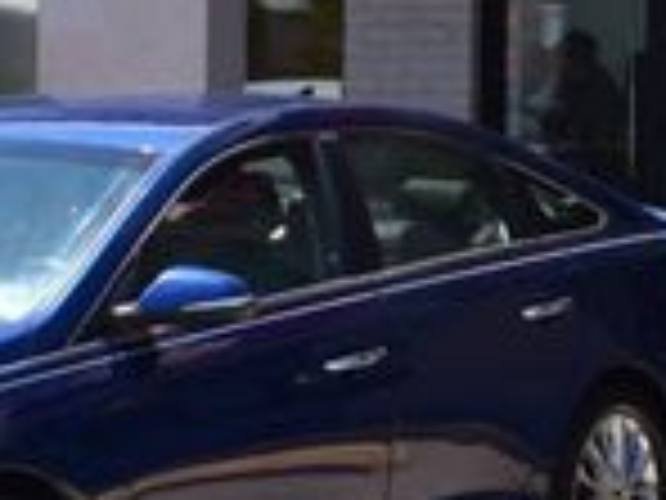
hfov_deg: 9.3
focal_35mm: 212
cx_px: 644
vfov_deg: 7.0
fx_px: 4079
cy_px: 9
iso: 400
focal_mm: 34
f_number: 11
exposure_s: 1/400
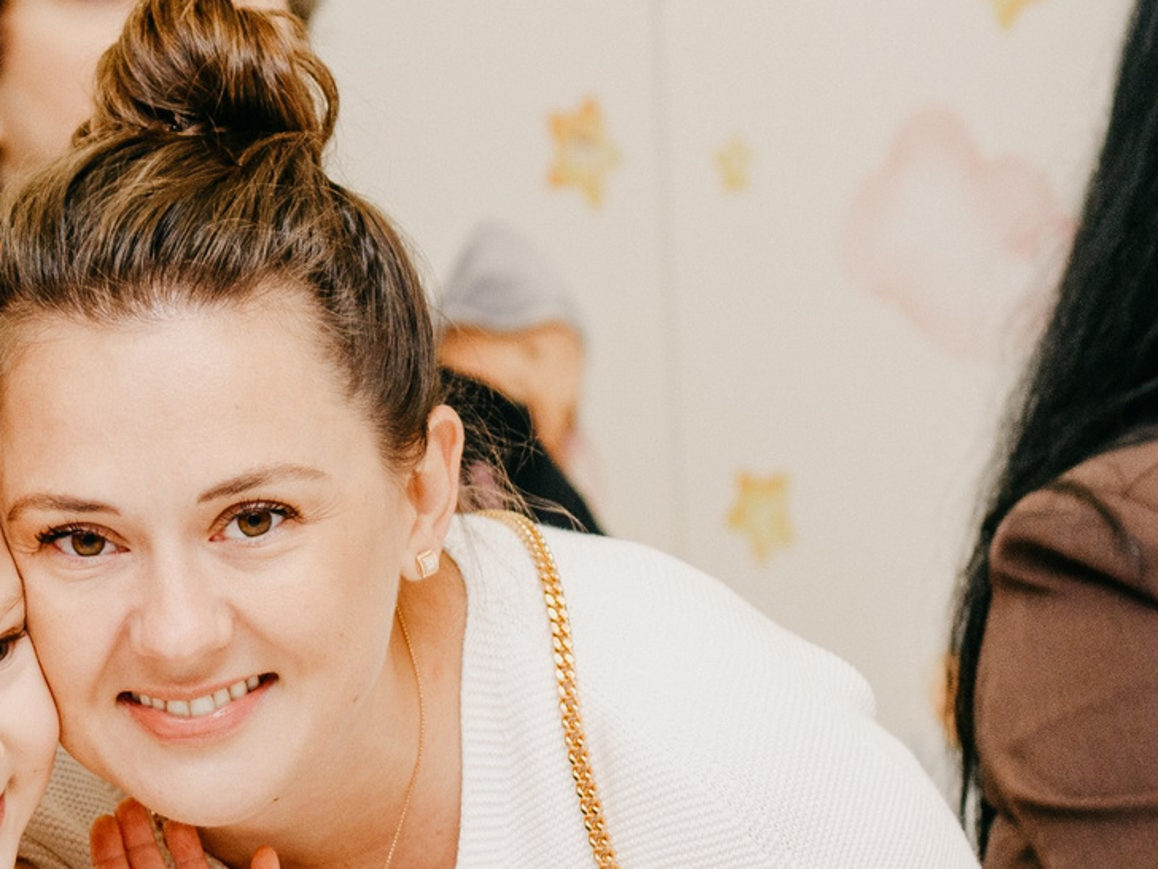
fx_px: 8162
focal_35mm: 244
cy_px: 541
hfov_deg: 8.1
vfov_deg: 6.1
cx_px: 133
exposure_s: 1/160
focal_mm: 70
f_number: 4
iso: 320
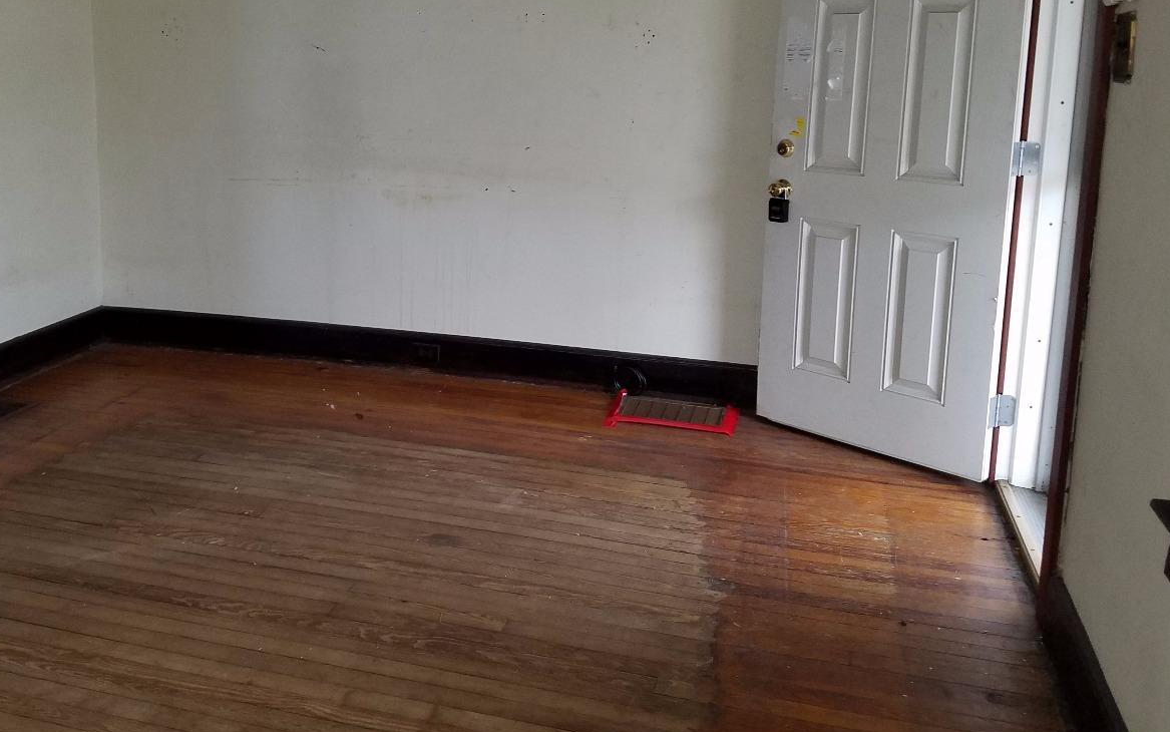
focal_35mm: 34
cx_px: 457
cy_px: 212
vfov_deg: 36.7
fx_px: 1084
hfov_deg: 56.2
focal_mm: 4.2
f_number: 1.7
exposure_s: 1/24
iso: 160
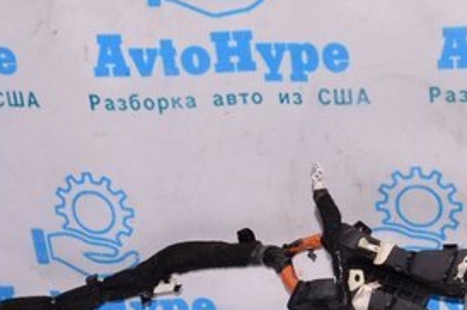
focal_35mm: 101
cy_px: 357
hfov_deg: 19.6
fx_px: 1309
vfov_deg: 13.2
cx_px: 470
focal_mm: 18
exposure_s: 1/160
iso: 1600
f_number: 8
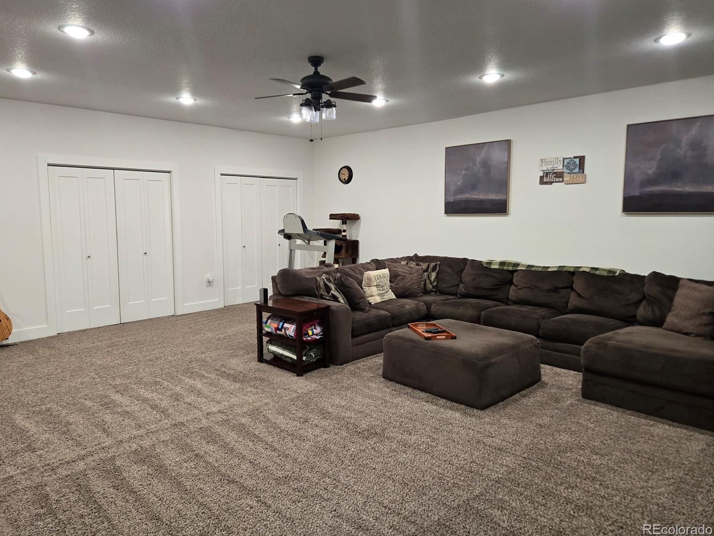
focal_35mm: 24
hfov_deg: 71.6
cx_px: 346
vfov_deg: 56.8
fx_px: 495
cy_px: 260
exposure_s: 1/120
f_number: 1.8
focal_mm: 5.4
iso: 400
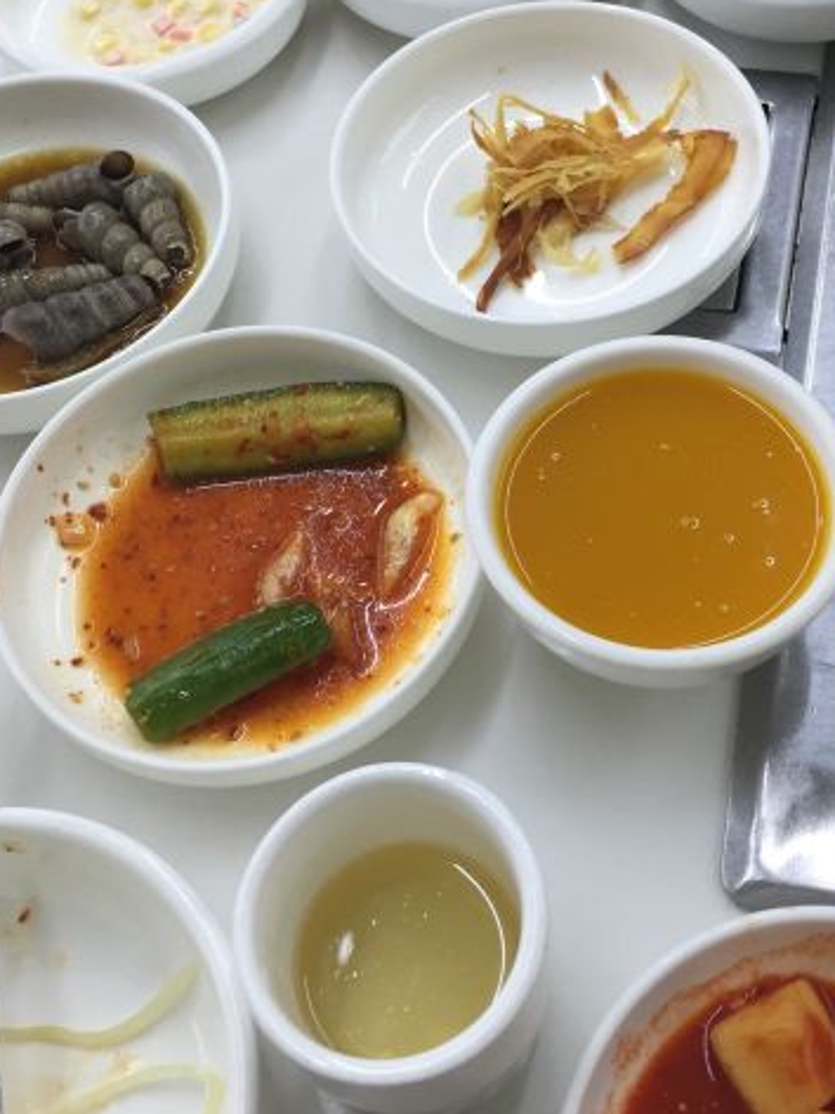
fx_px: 1383
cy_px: 472
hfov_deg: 33.5
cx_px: 475
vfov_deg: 43.7
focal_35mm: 43
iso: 50
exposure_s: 1/33
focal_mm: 4.15
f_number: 2.2
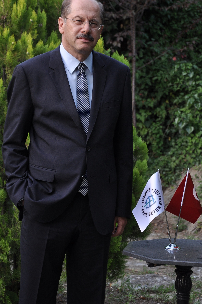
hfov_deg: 10.9
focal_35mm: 125
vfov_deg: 16.4
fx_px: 1055
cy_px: 126
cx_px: 113
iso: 500
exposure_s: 1/80
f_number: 5.3
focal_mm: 70
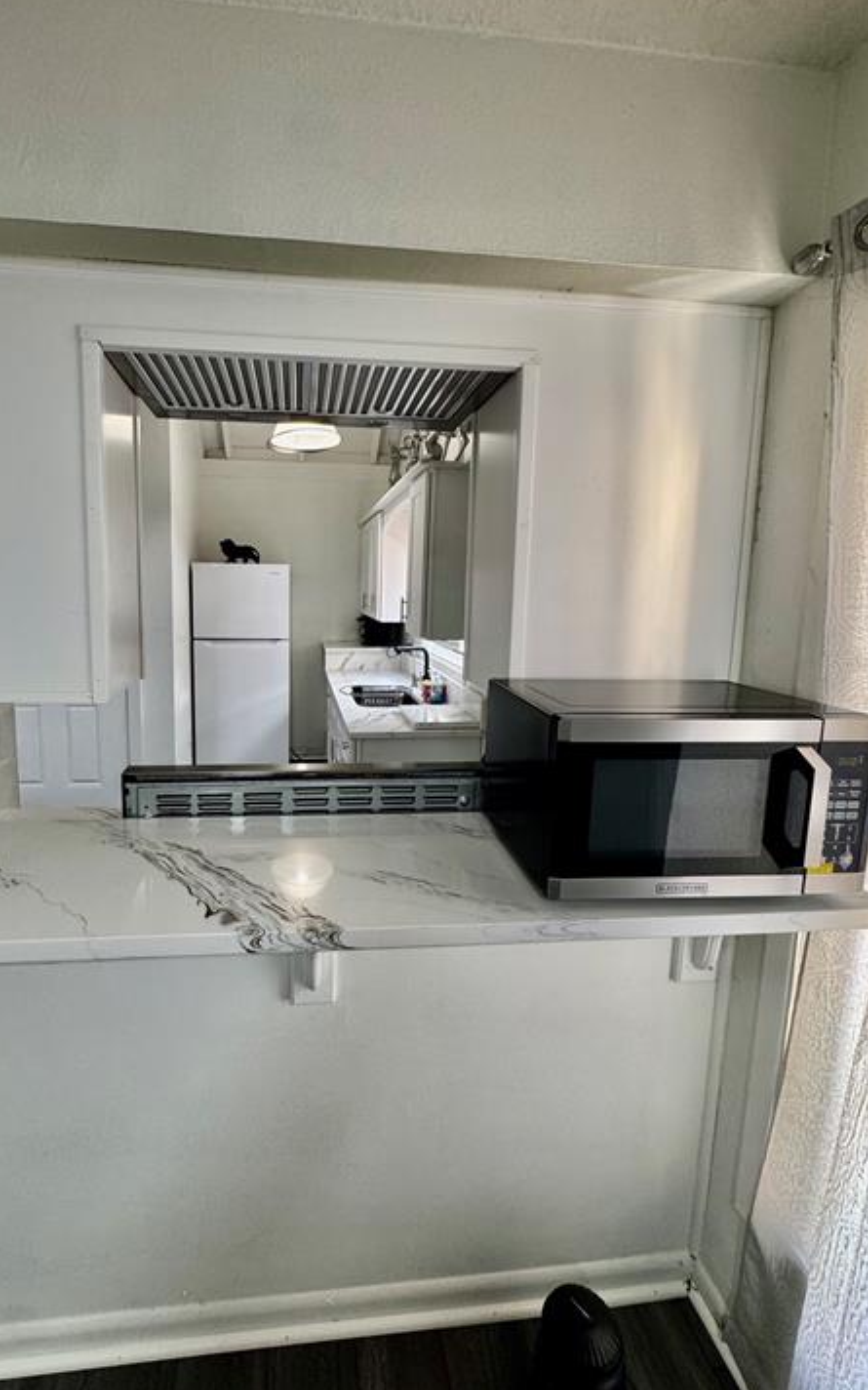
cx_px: 355
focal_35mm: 16
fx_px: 606
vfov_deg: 97.8
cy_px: 664
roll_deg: -1.7
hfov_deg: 70.6
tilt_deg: -8.3
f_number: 2.2
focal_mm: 2.22
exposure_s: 1/60
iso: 160
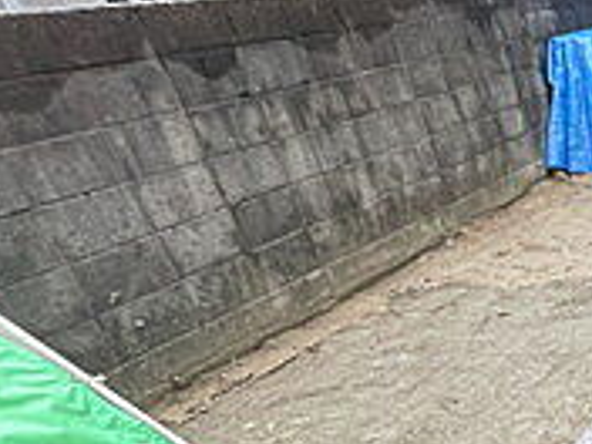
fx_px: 872
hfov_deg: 22.9
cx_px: 1036
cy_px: 481
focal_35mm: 51
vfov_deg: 26.4
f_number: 2.4
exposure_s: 1/99
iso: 250
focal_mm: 1.55
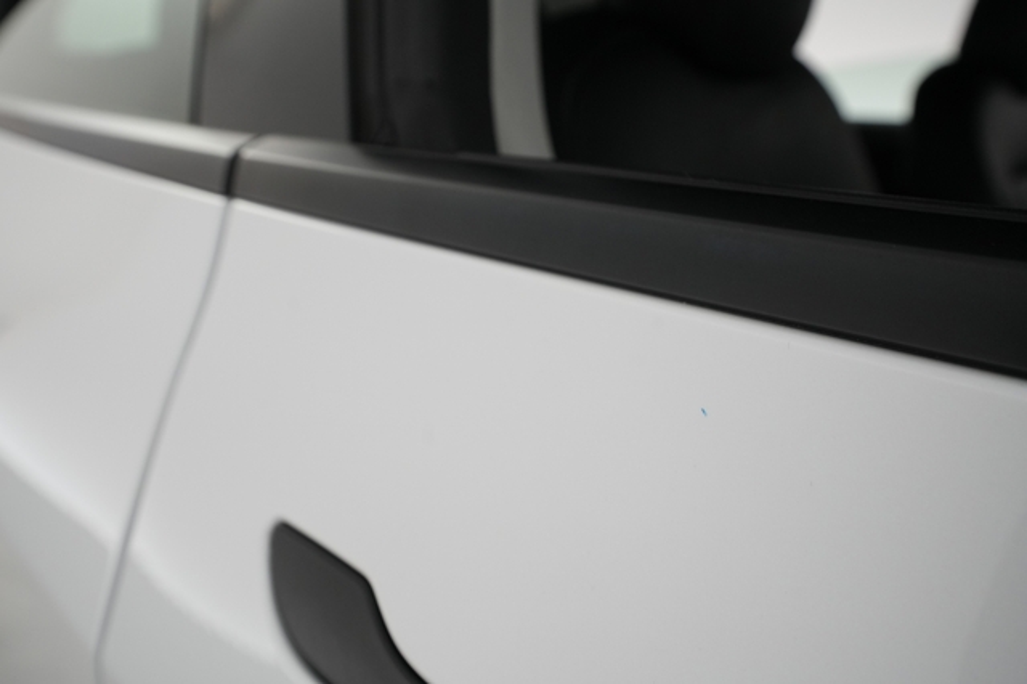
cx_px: 514
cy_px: 342
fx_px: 798
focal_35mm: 28
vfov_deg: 46.4
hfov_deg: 65.5
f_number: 6.3
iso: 2000
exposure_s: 1/80
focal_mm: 28
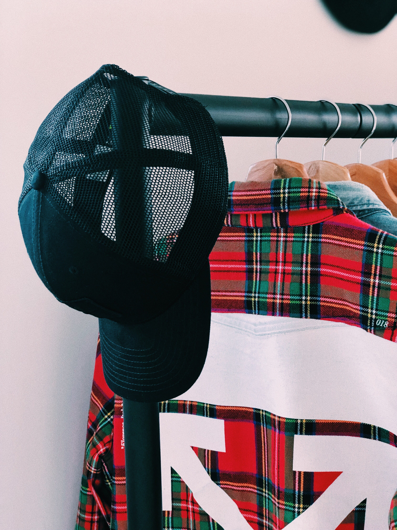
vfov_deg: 33.8
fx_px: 872
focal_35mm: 57
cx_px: 198
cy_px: 265
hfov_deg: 25.7
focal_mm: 6.6
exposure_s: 1/30
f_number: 2.8
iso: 200
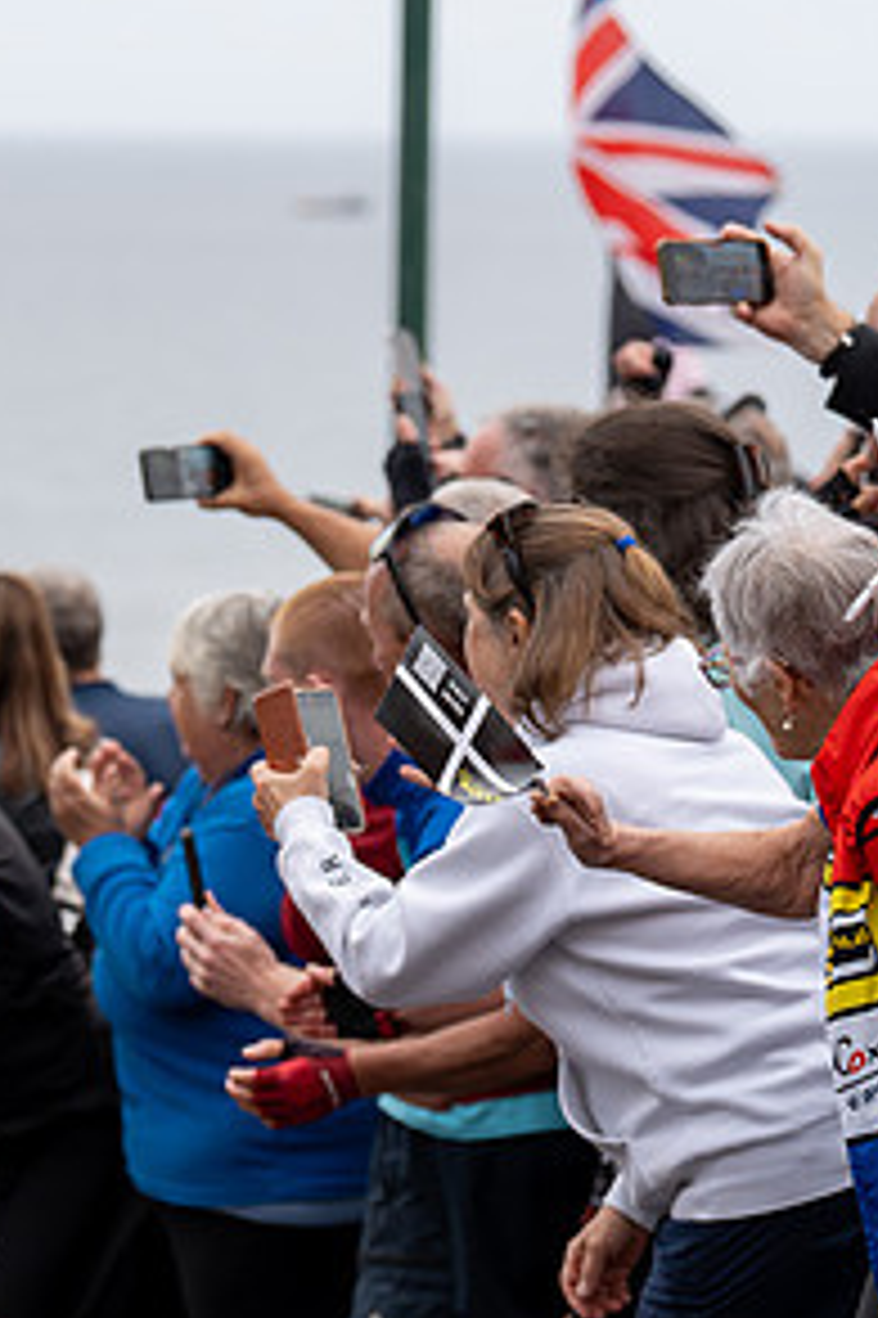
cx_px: -270
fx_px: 7068
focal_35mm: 193
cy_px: 596
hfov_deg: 7.0
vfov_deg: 10.7
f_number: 3.5
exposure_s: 1/1000
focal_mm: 92
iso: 320
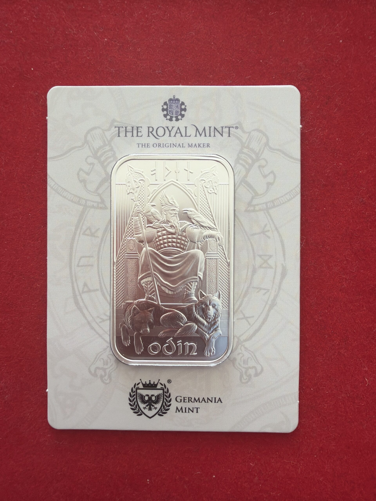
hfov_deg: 54.9
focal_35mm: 25
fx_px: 362
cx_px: 188
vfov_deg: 69.4
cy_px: 250
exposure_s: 1/121
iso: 50
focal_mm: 2.22
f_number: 2.2
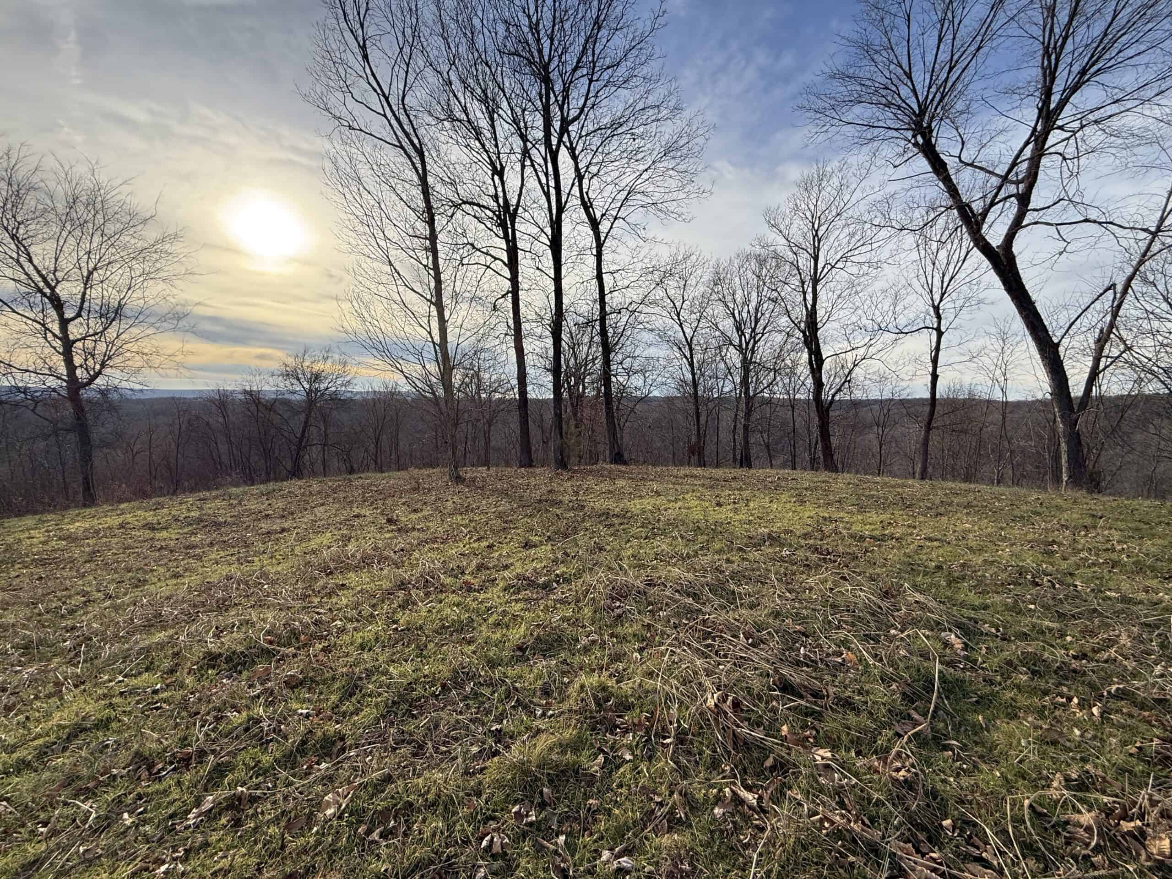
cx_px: 586
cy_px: 440
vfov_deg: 85.7
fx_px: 474
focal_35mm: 14
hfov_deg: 102.1
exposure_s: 1/1464
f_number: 2.2
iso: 64
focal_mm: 2.22
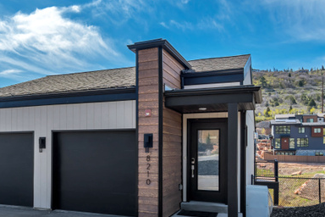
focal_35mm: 35
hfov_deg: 52.9
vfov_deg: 37.4
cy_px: 148
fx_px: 316
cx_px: 96
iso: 100
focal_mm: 14
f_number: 5
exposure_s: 1/500
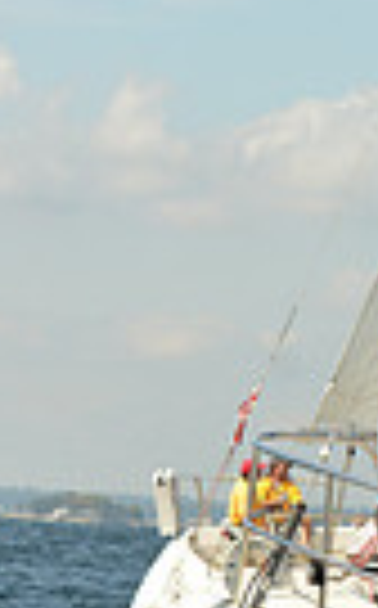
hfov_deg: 4.1
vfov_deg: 6.8
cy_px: 259
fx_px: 5076
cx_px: 1287
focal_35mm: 307
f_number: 6.3
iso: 320
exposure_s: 1/1250
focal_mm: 70
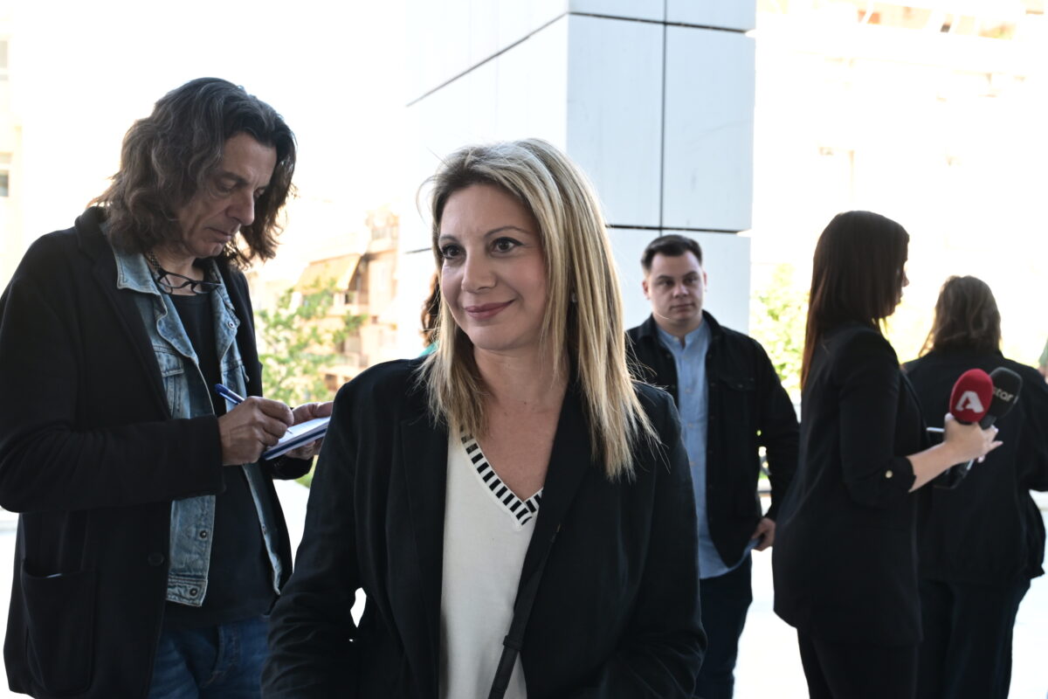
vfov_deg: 31.9
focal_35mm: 42
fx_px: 1223
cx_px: 524
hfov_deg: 46.4
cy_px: 350
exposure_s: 1/320
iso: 800
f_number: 4.5
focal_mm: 28
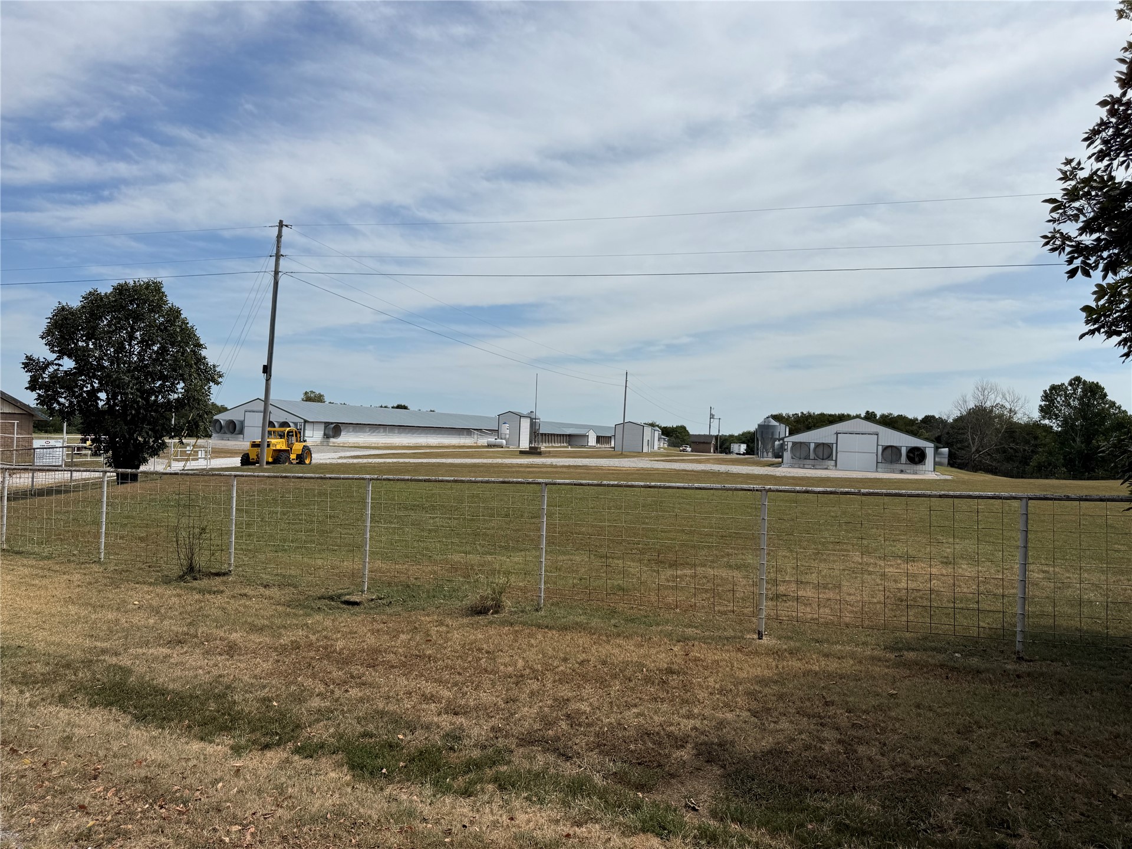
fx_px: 785
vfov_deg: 56.8
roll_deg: -3.0
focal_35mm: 24
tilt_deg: +0.7
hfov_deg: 71.6
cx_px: 566
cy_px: 424
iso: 80
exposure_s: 1/9091
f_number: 1.78
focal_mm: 6.76
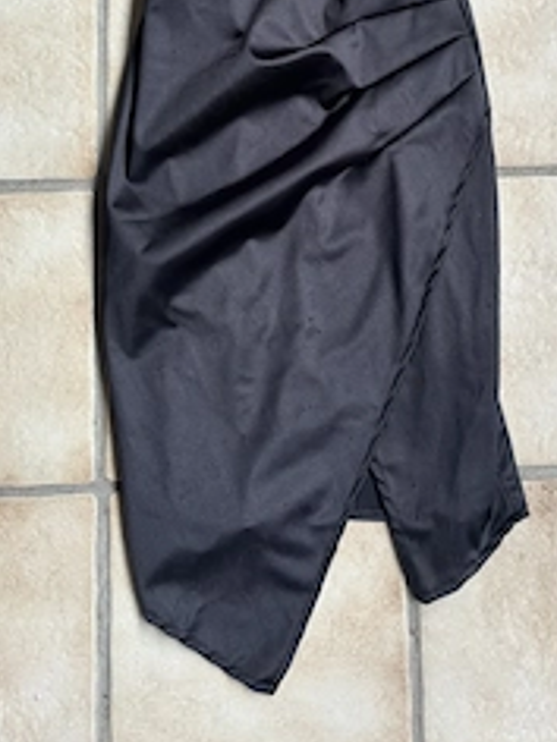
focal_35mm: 44
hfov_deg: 32.7
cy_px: 126
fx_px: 944
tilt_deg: -82.6
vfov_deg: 40.8
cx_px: 343
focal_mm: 5.96
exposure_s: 1/301
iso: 50
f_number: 1.6
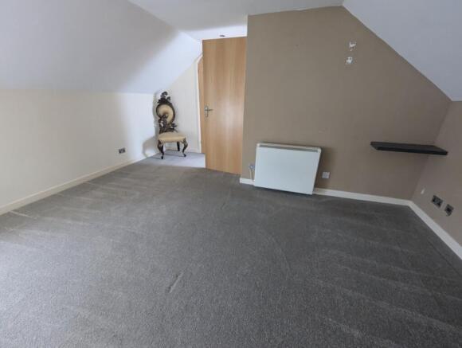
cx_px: 231
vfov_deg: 90.1
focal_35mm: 13
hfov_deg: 106.1
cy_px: 174
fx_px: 174
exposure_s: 1/89.2
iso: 612
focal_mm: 1.95
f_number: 2.2
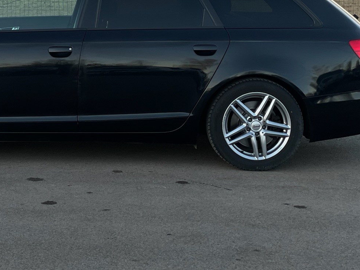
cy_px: 32
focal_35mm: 109
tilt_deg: -3.8
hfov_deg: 17.8
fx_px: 1134
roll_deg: -0.2
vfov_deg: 13.5
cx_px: 55
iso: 64
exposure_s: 1/122
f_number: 2
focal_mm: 6
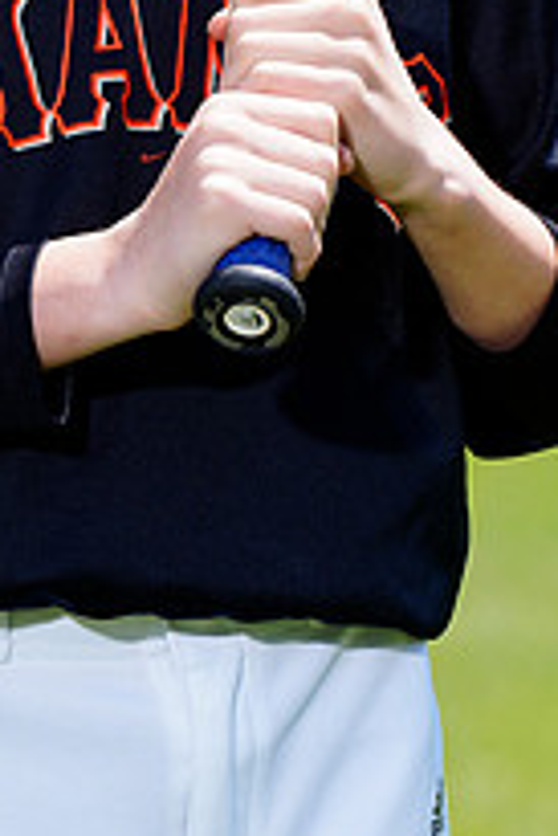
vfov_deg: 3.9
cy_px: -277
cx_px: 55
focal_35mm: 523
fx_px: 12138
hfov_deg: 2.6
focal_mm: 185
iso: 100
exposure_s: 1/250
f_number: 6.3
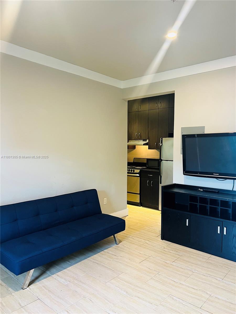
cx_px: 118
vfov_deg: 67.3
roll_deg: -0.1
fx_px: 236
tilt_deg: -3.1
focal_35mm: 26
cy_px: 157
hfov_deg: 53.1
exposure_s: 1/60
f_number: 1.5
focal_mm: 5.7
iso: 250
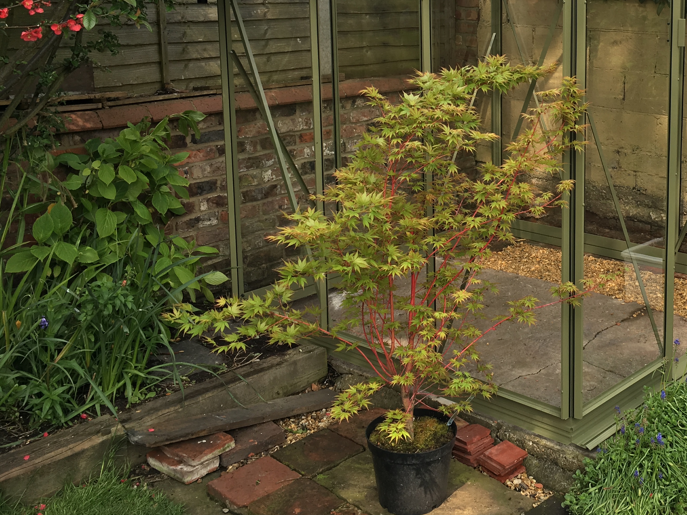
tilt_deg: -8.4
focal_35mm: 45
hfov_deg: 40.7
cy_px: 130
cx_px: 528
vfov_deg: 31.6
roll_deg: -1.3
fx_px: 893
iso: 25
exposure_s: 1/466
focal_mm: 4.15
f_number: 2.2
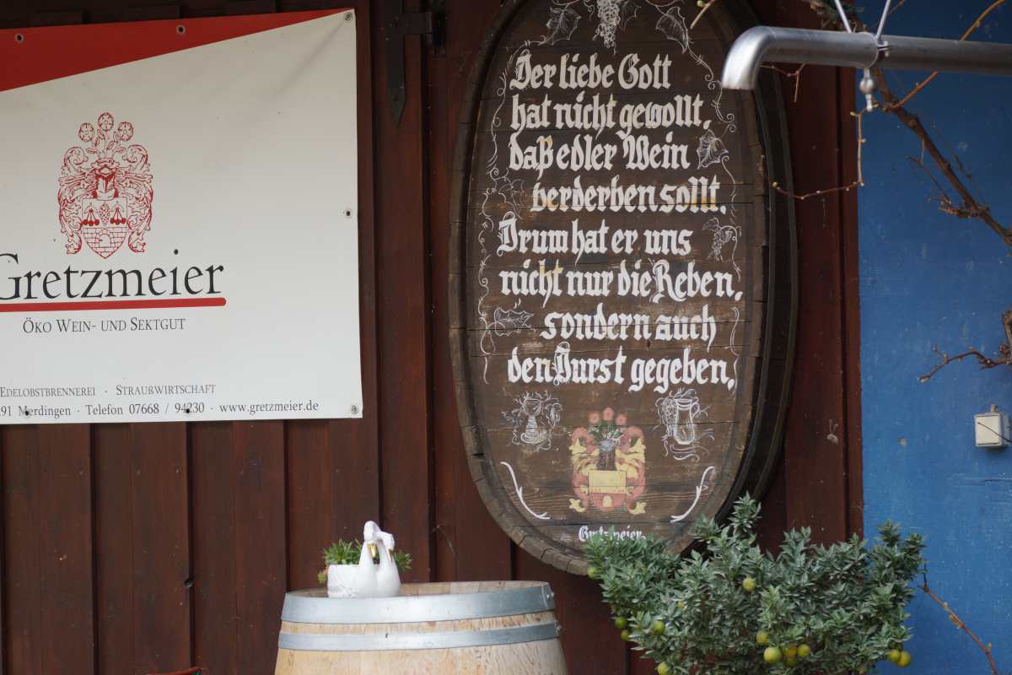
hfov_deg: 10.2
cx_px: 506
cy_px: 338
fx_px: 5692
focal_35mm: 202
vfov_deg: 6.8
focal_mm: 135
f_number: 4.5
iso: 160
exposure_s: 1/250
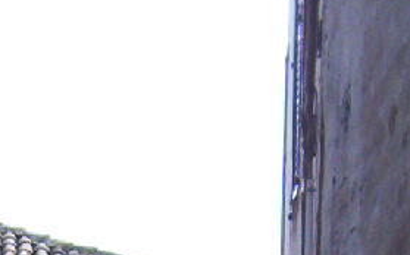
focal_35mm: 162
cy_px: 541
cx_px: -18
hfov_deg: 12.7
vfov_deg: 7.7
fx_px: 1809
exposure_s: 1/228
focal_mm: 5.54
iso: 100
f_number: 2.76
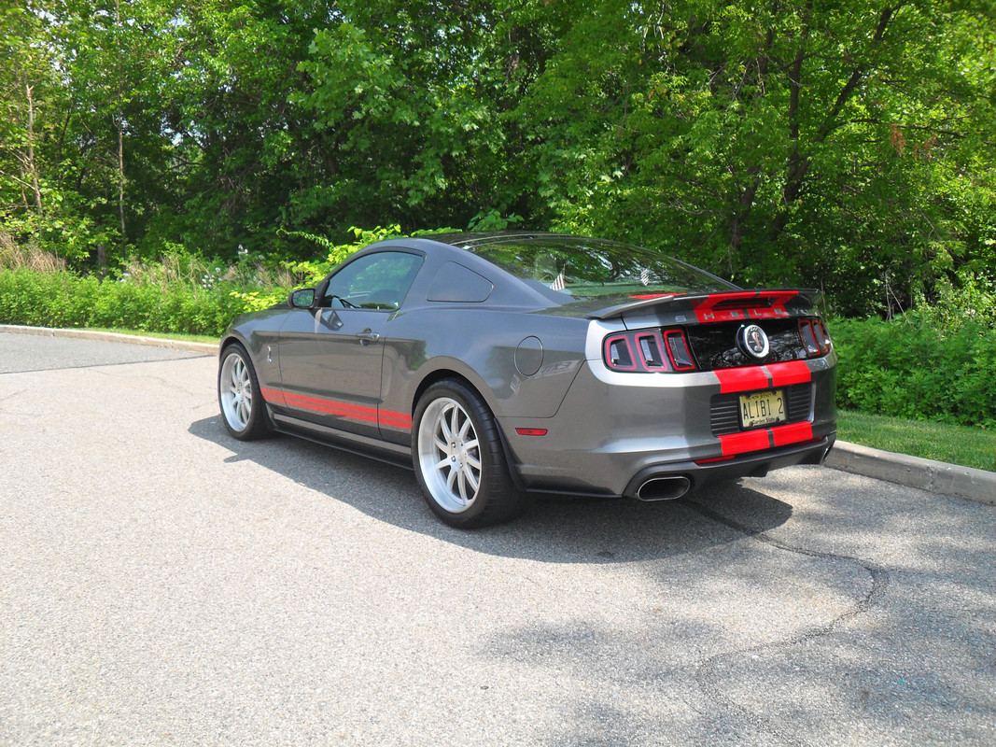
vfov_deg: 40.7
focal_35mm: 35
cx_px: 498
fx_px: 1007
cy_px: 374
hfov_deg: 52.6
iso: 100
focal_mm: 6.2
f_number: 8.9
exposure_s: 1/60
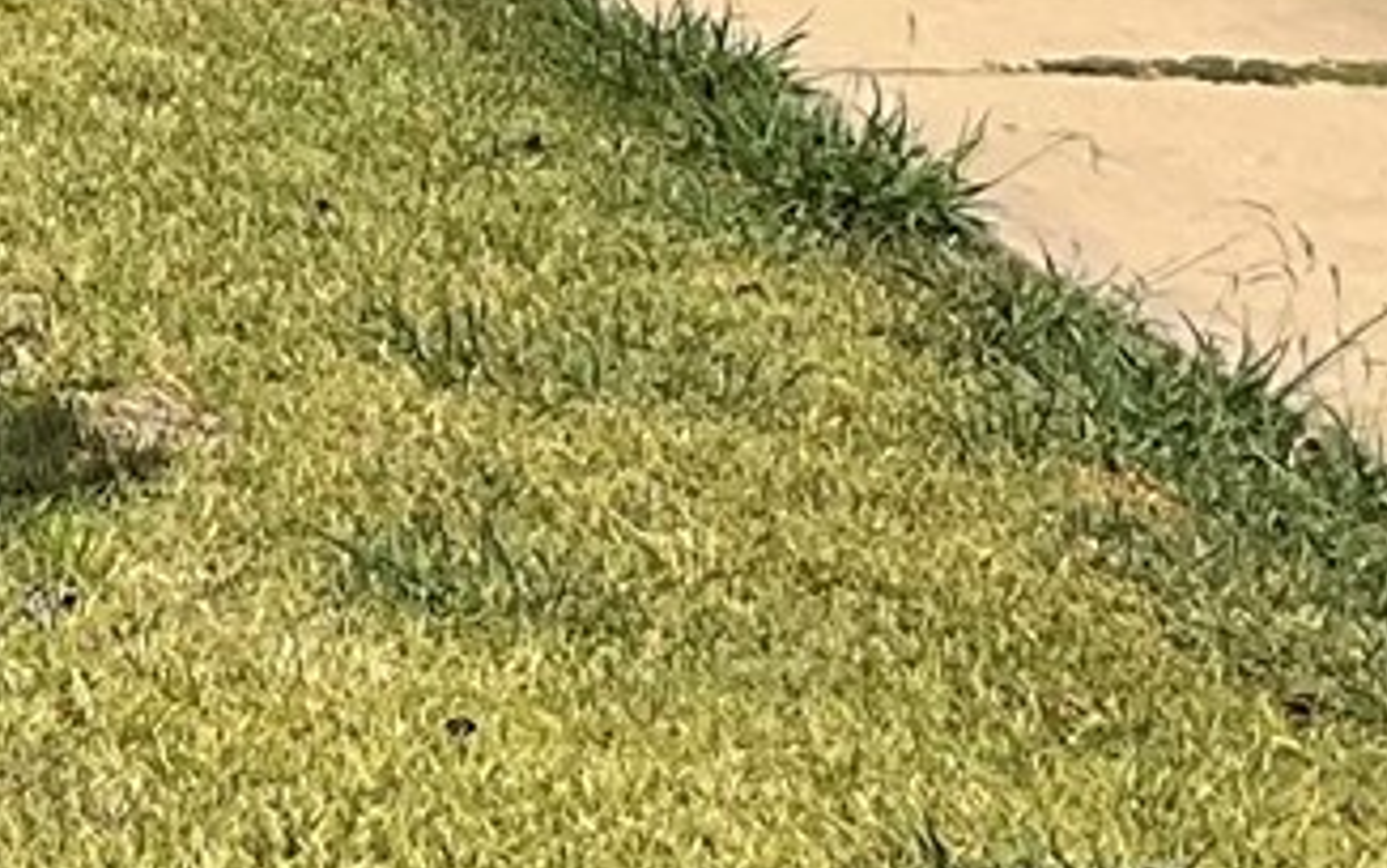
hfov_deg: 10.4
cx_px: -766
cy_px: -438
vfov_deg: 6.7
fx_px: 7298
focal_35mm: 193
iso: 16
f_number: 1.8
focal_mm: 3
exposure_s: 1/3125
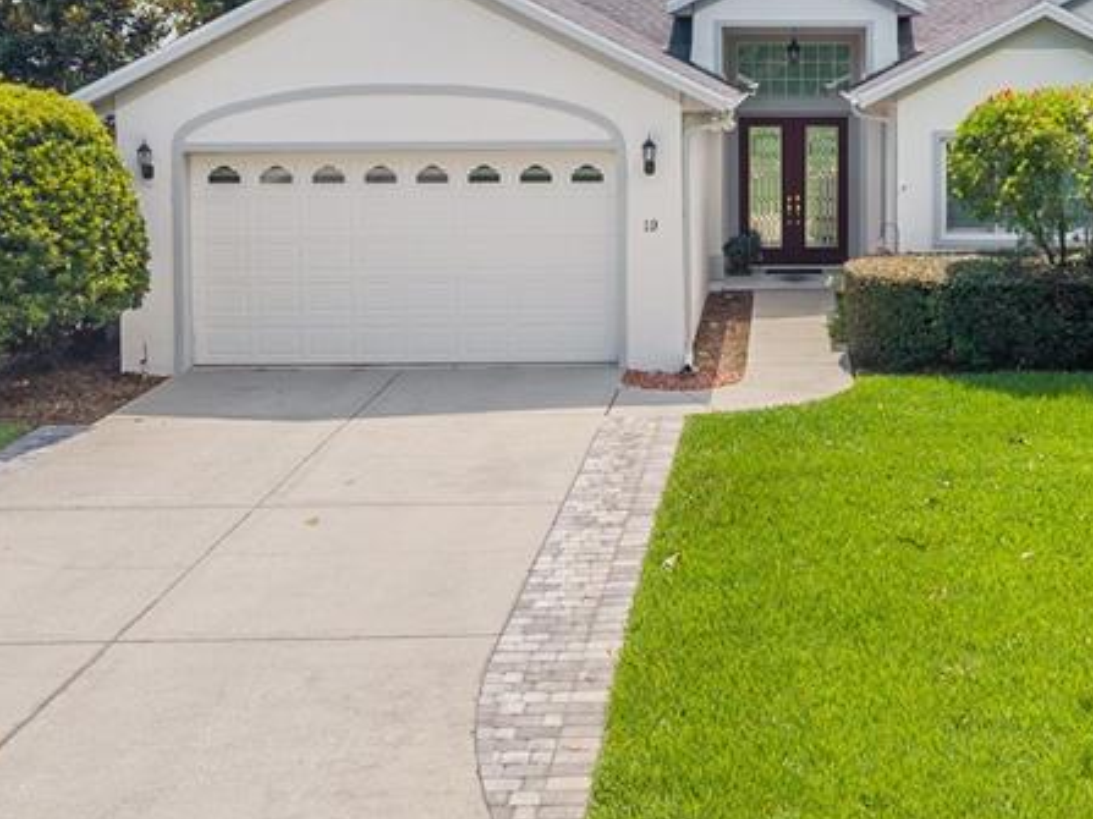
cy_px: 139
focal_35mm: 55
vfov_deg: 26.0
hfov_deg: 34.3
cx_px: 800
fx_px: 1736
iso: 200
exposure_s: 1/3000
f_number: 1.8
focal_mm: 8.67
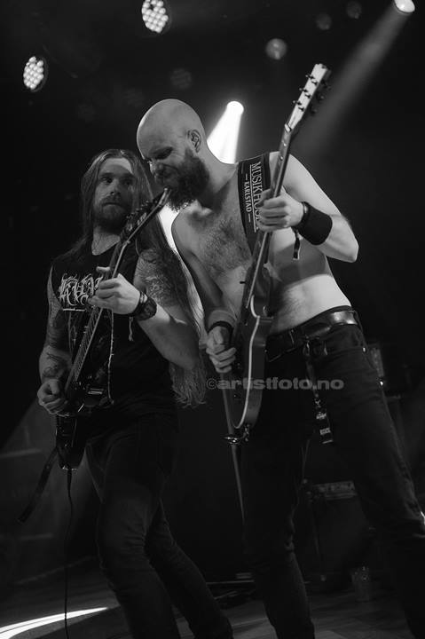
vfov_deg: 39.6
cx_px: 212
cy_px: 320
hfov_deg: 27.0
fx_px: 887
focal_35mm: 50
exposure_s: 1/400
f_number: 1.8
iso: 3200
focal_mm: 50
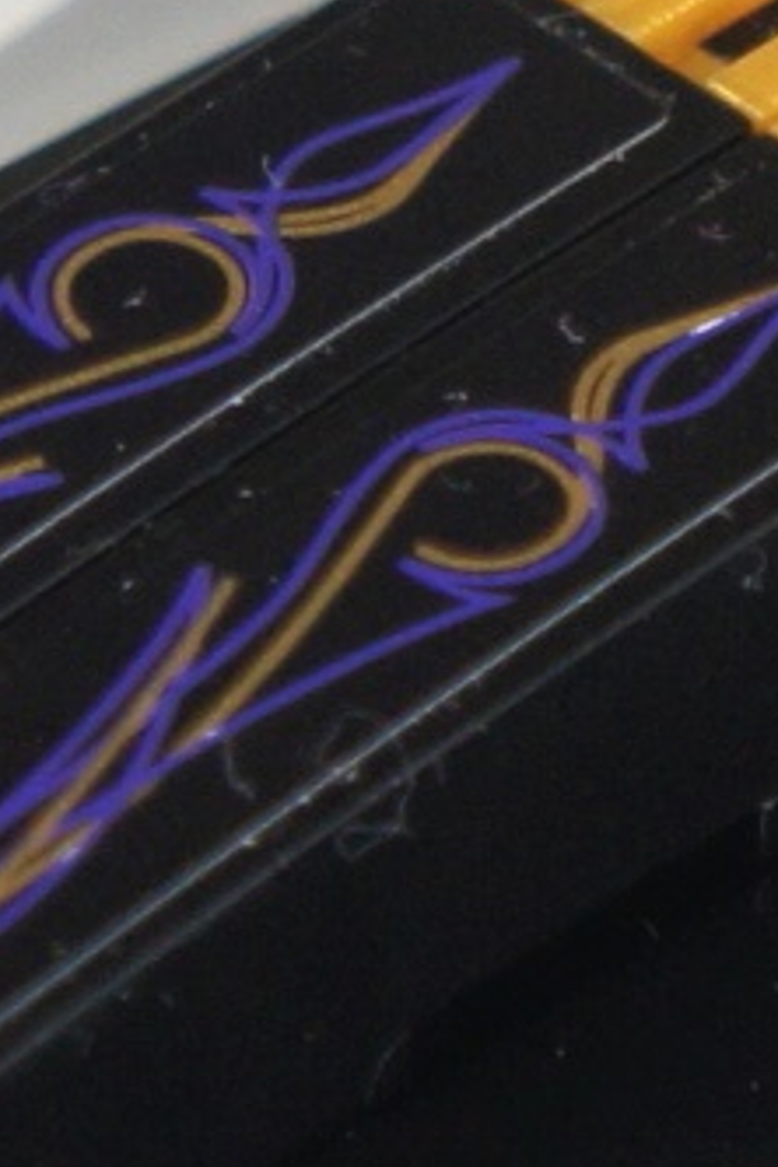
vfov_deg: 3.7
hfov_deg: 2.4
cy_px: -466
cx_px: 2341
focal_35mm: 557
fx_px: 18055
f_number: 5
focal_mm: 37
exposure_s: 1/80
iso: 200
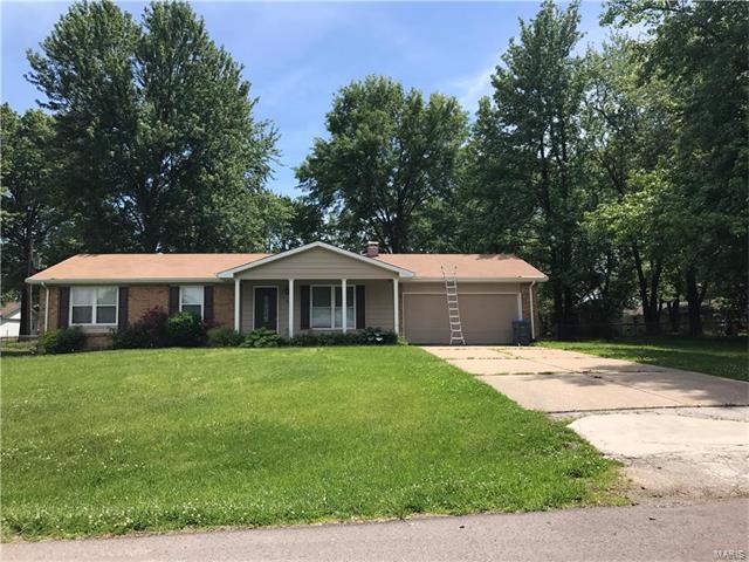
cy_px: 281
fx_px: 606
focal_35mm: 28
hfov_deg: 63.4
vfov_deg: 49.7
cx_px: 374
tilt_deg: +5.7
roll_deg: -0.1
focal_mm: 3.99
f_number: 1.8
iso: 20
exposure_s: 1/1842
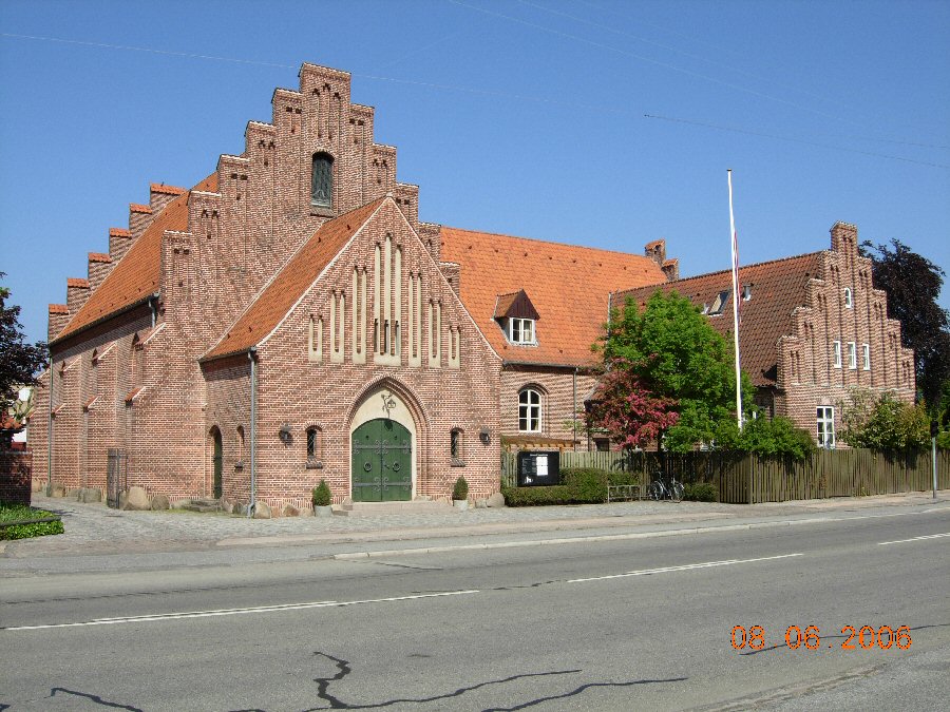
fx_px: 988
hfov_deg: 51.4
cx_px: 475
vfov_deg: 39.7
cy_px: 356
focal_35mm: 36
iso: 50
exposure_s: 1/342
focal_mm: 7.5
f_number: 6.1
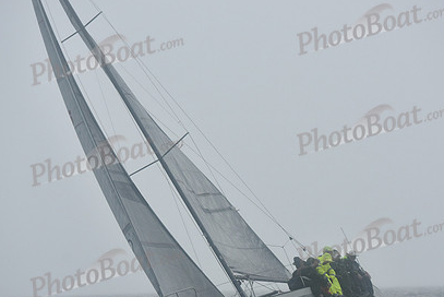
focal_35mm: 228
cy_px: 199
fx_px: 2814
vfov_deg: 6.0
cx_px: 241
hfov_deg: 9.0
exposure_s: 1/640
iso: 400
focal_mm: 160
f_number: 4.5
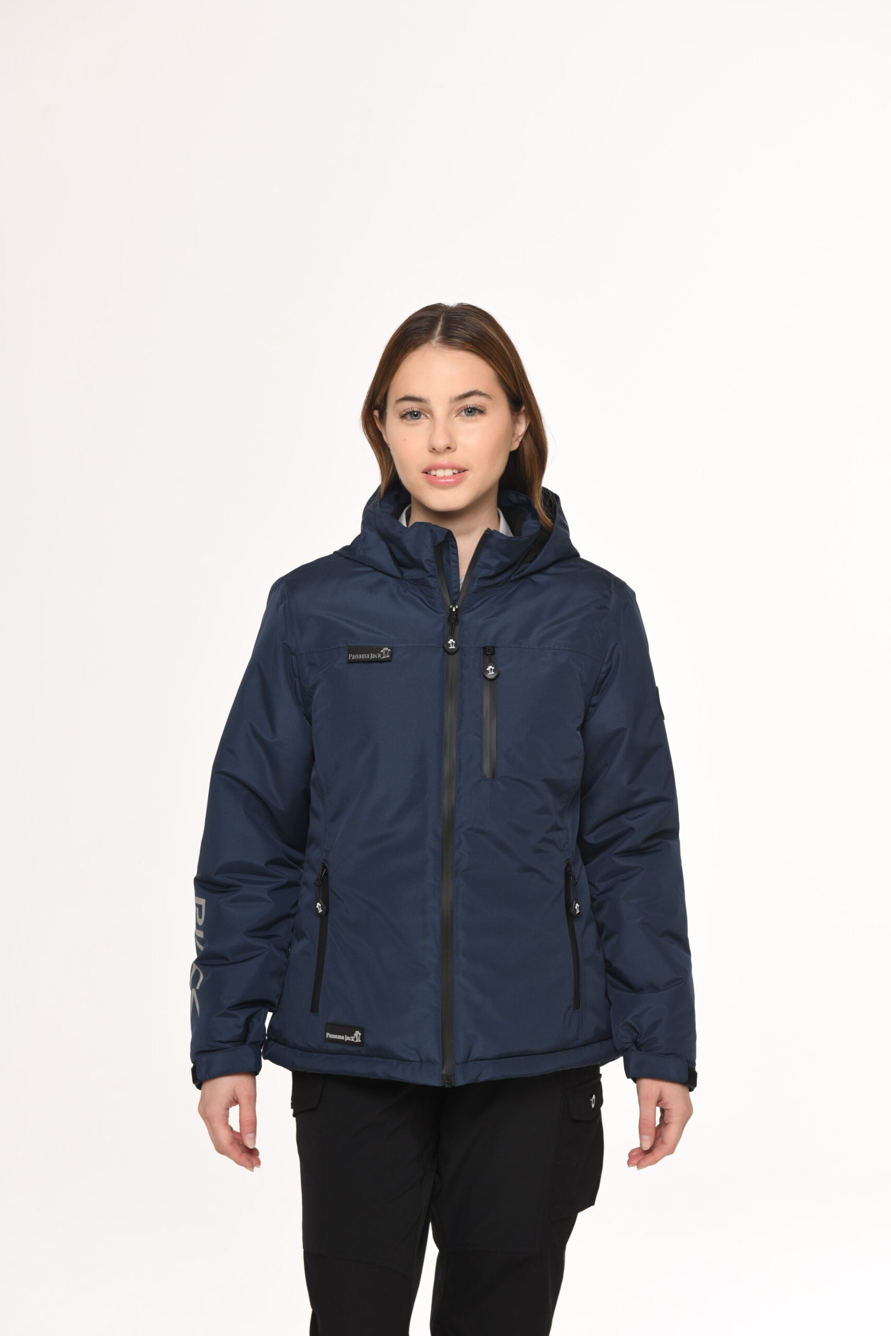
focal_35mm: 70
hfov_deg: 19.5
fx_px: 2598
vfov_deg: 28.8
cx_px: 446
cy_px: 668
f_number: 9
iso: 100
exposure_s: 1/160
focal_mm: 70
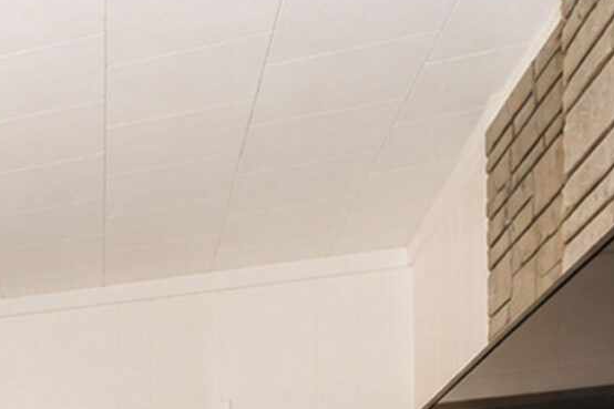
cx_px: -666
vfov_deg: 16.3
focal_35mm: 74
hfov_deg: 17.6
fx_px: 1262
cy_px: 666
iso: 64
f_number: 4
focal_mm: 16
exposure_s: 1/20
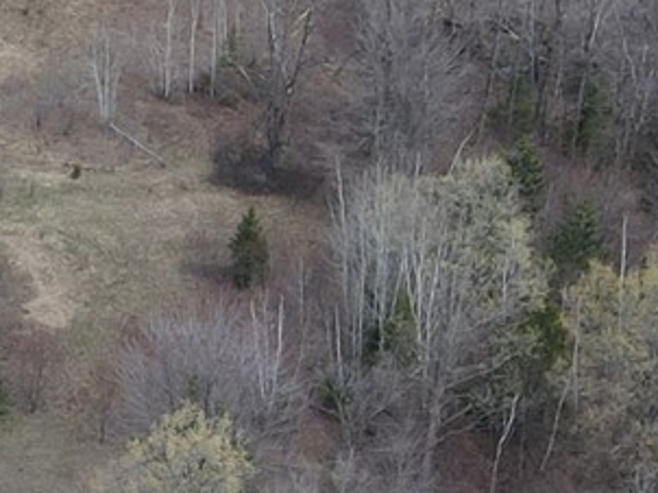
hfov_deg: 11.0
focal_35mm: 163
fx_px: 3096
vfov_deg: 9.1
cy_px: 68
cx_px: -671
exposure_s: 1/250
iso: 100
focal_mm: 4.5
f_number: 2.8
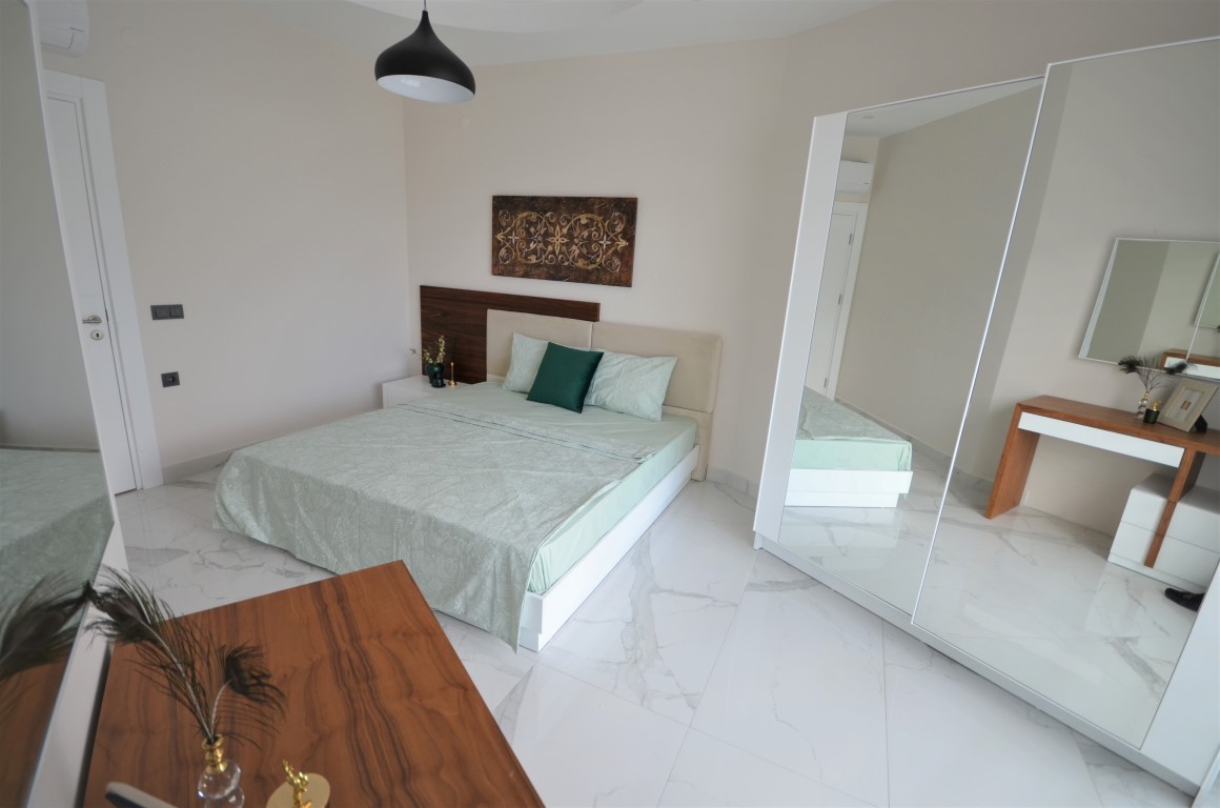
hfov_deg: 100.5
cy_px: 404
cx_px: 610
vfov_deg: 77.1
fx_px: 507
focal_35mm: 15
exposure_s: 1/60
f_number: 4
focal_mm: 10
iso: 400
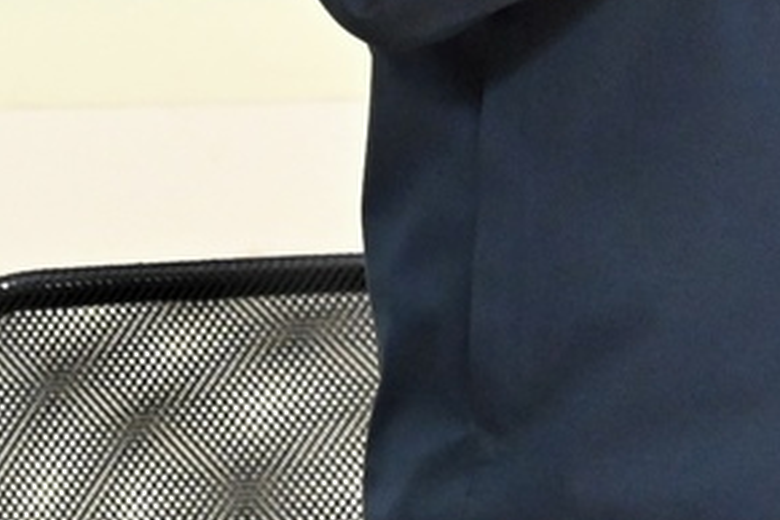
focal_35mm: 741
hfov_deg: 2.8
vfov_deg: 1.9
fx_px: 16054
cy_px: -428
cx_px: 785
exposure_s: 1/160
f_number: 4
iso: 4000
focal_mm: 120
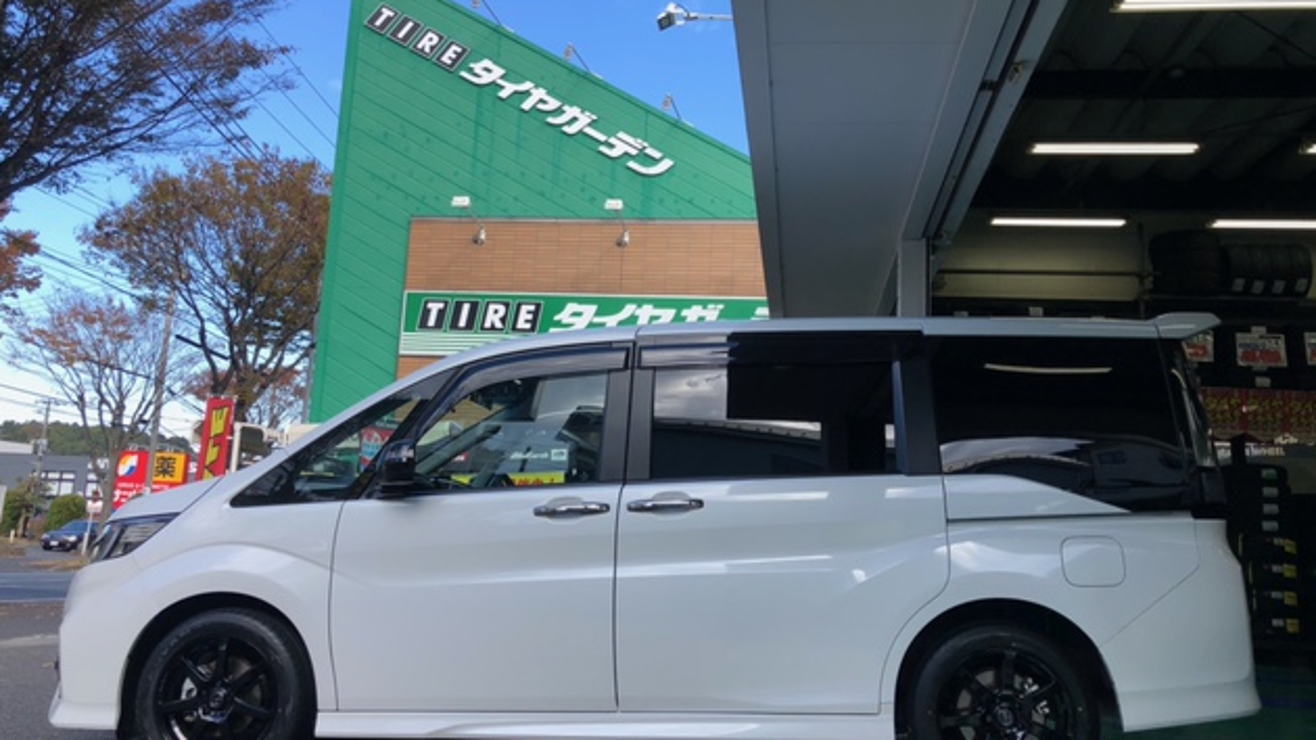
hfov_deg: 62.6
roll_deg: -2.3
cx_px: 656
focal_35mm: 31
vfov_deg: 37.7
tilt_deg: +9.7
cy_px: 339
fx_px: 1081
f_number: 1.8
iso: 20
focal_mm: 3.99
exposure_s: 1/585
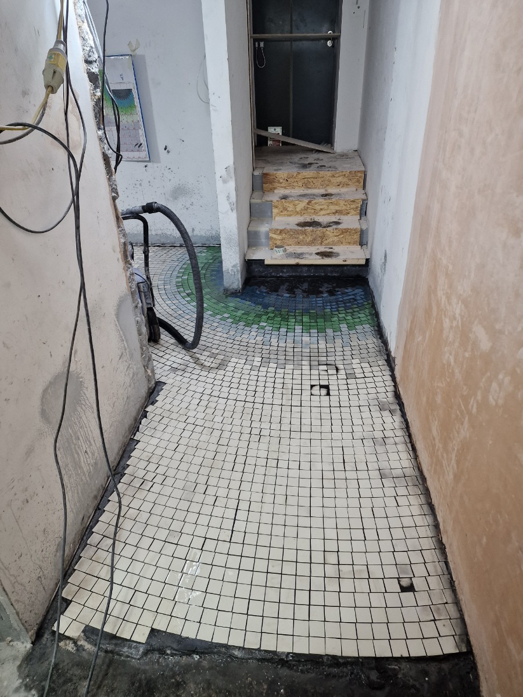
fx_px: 463
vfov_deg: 73.9
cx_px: 262
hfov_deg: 58.9
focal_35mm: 23
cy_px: 348
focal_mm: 6.4
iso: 200
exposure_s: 1/100
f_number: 1.8
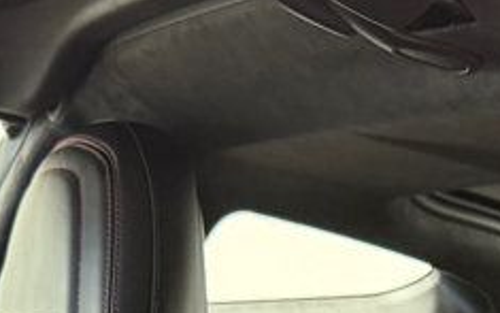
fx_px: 1513
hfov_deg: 18.5
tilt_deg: -14.1
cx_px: 426
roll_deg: -4.0
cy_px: 698
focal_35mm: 111
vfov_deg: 10.5
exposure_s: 1/60
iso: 500
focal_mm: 6.76
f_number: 1.78
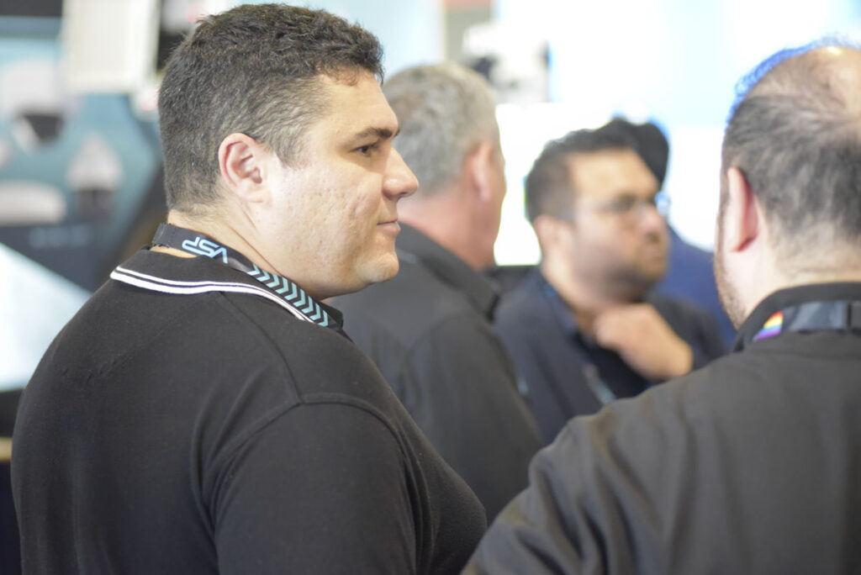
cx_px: 430
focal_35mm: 100
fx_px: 2393
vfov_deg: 13.7
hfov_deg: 20.4
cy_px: 288
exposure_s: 1/125
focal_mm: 100
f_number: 3
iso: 6400
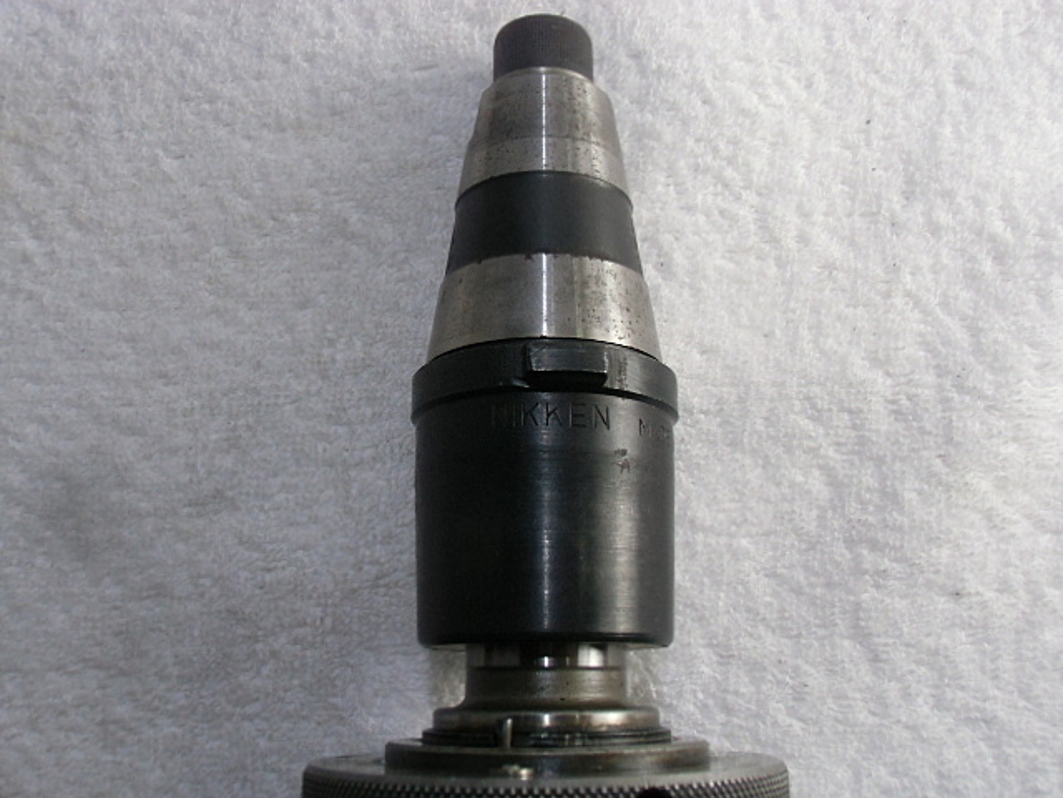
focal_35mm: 33
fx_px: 1013
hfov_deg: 55.4
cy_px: 399
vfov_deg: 42.9
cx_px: 532
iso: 400
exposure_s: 1/100
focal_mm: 5.93
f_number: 3.7
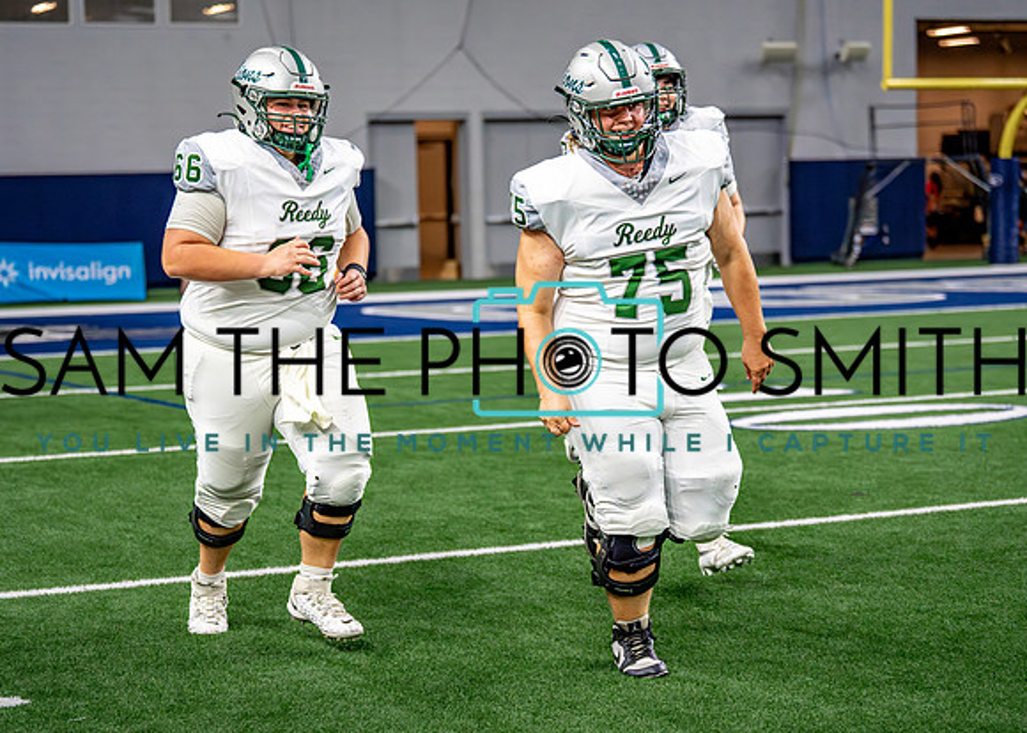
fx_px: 2420
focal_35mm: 83
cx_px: 444
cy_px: 408
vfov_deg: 17.2
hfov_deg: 23.9
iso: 5000
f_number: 2.8
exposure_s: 1/2000
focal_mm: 70
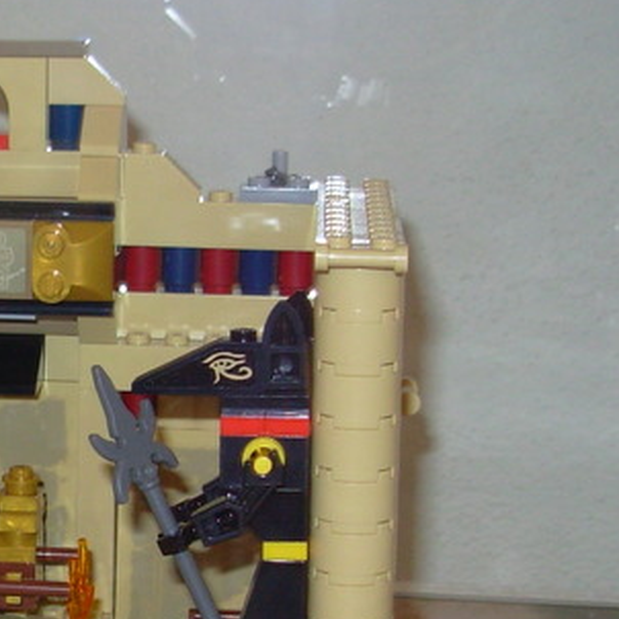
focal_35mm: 114
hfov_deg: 14.9
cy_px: 496
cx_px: -82
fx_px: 2306
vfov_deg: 15.2
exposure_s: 1/32
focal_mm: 6.3
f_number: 2.9
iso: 50
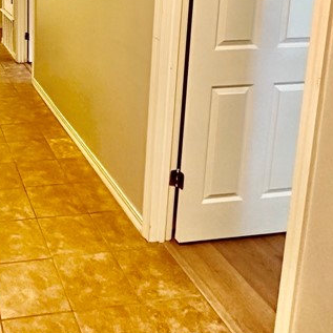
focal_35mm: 40
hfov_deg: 36.6
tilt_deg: -9.9
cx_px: -16
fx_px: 435
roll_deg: +0.3
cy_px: 9
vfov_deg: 37.9
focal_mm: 2.22
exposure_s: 1/60
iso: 500
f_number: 2.2
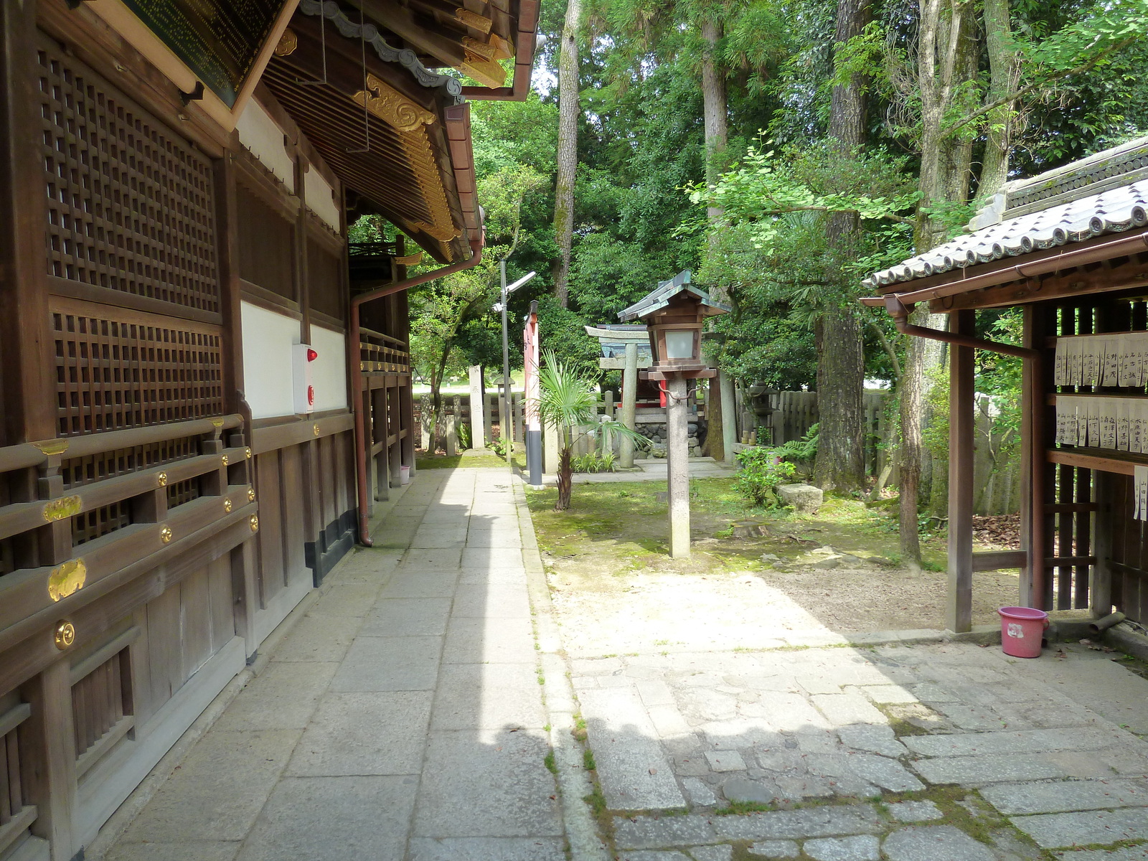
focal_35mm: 25
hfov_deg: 69.4
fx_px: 829
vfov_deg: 54.9
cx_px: 574
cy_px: 430
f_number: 3.3
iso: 125
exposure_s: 1/100
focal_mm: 4.1
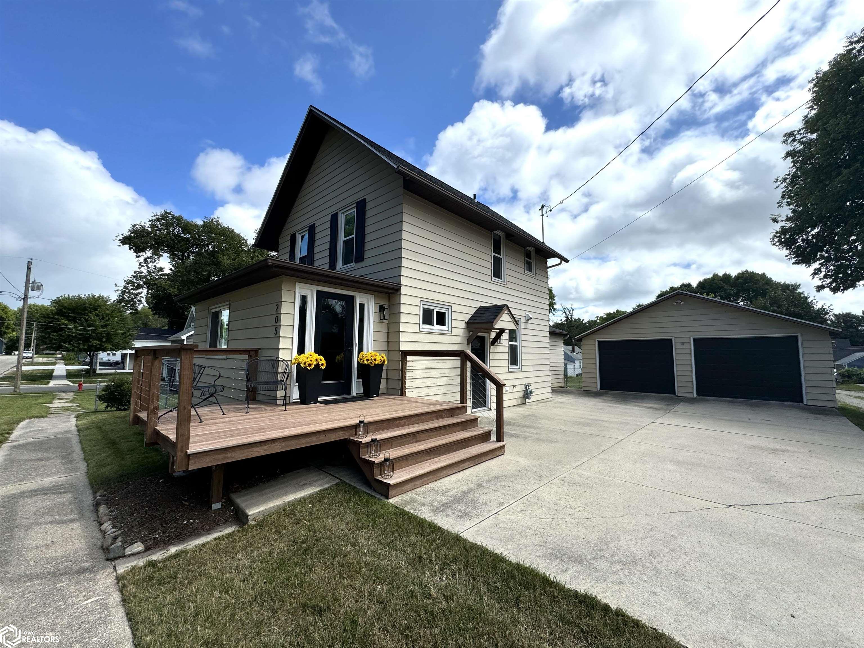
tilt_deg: +4.5
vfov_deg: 85.7
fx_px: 349
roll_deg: -0.7
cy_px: 324
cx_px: 432
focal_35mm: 14
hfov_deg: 102.1
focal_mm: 2.22
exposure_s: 1/1789
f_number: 2.2
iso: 50
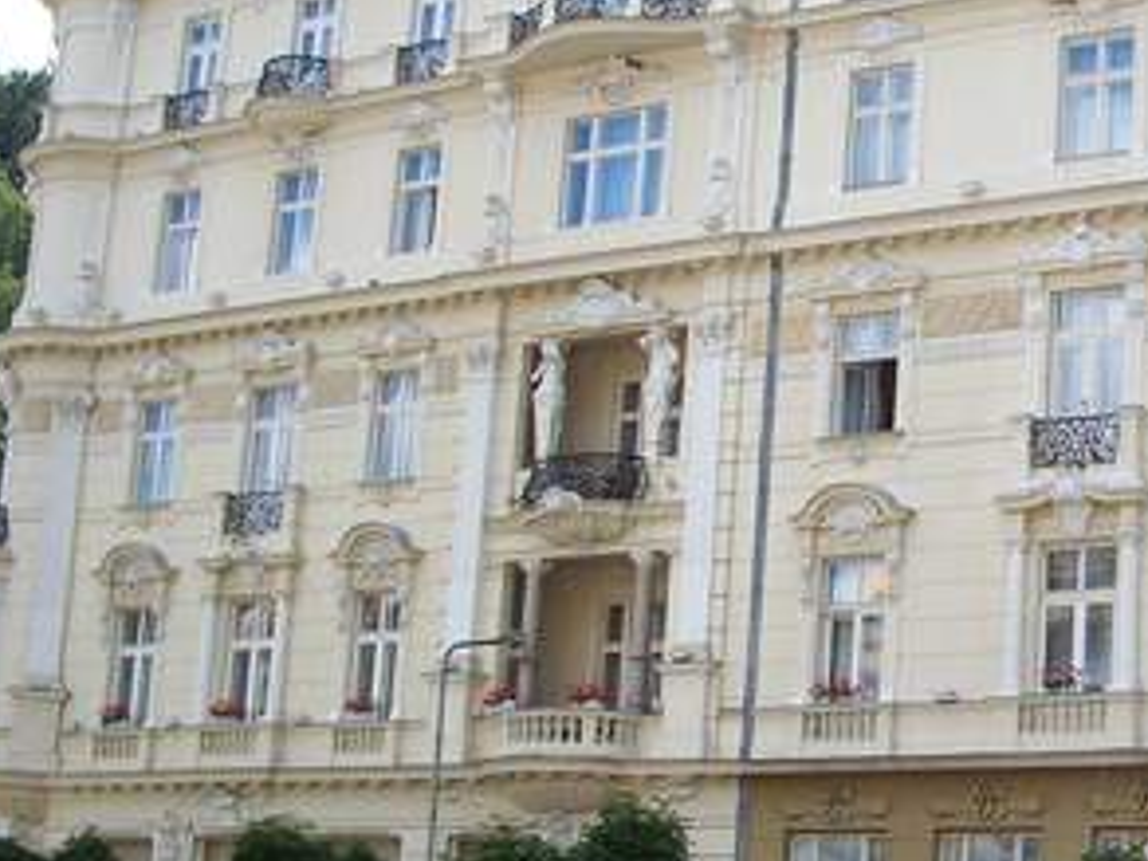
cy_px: 590
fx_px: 2686
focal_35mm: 81
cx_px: 955
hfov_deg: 23.7
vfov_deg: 18.1
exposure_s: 1/500
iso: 64
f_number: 2.8
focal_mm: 7.8
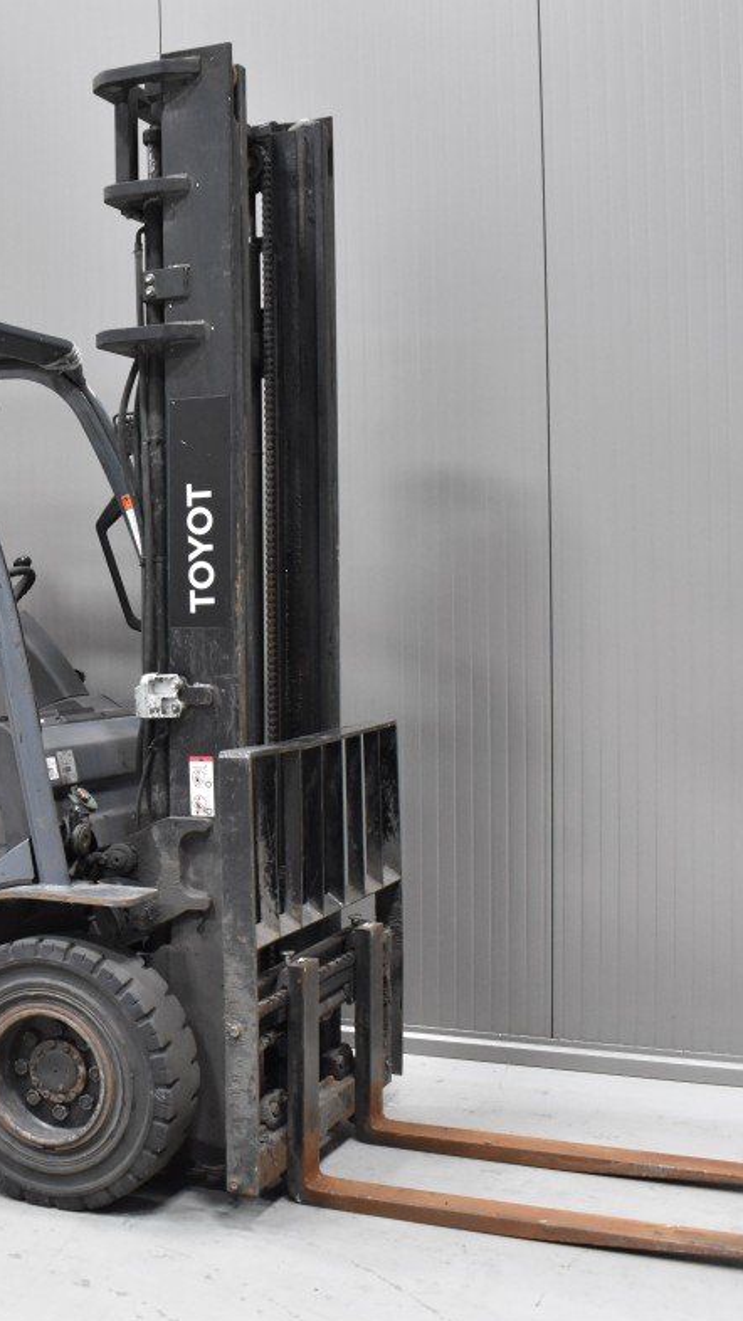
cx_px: -20
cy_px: 655
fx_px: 1682
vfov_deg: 42.9
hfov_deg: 23.7
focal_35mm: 48
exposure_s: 1/25
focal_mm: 20
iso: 1600
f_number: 5
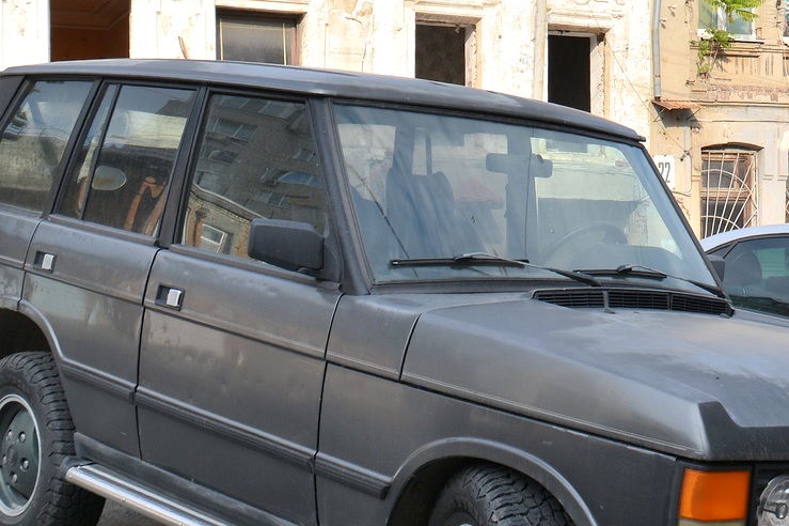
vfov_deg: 20.3
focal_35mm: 67
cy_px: 265
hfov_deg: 29.8
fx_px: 1468
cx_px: 536
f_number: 8
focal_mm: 22
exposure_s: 1/250
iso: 125
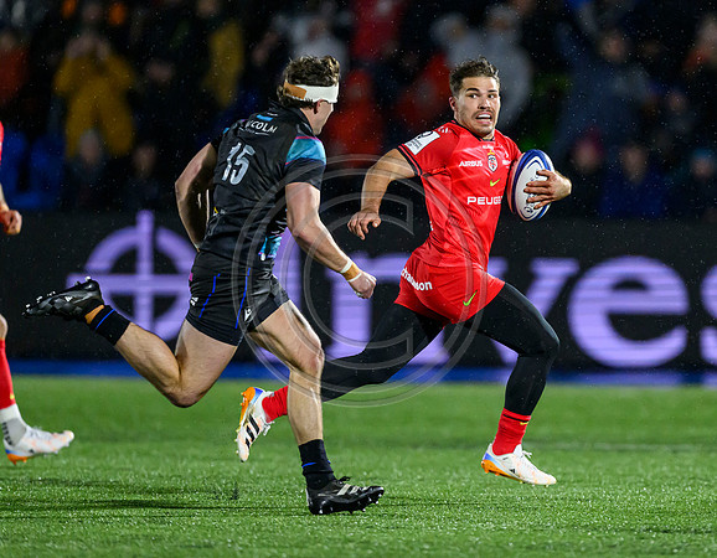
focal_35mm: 618
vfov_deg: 2.5
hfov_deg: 3.2
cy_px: 259
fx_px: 12978
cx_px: 477
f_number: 3.2
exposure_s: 1/2500
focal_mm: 400
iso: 6400
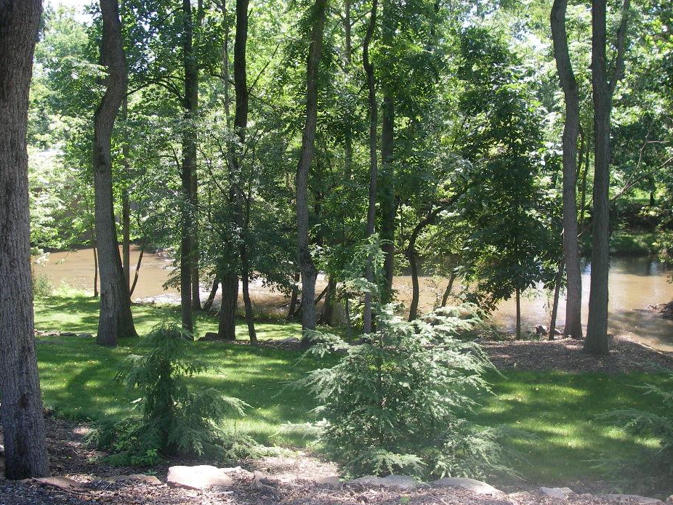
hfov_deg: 44.7
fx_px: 817
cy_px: 277
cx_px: 366
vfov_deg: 34.3
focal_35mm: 42
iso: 80
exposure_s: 1/125
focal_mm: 6.3
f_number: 3.3
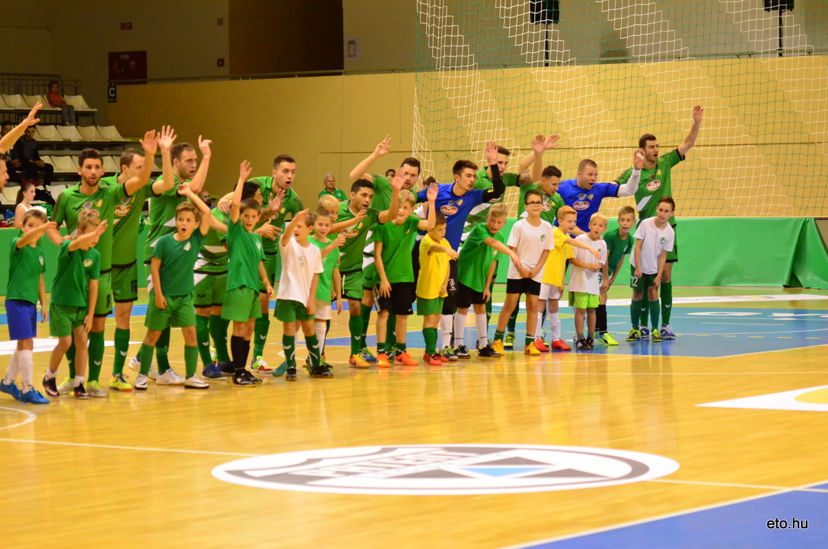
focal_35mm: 117
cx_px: 414
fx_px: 2686
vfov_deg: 11.7
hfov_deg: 17.5
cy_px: 274
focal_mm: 78
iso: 4000
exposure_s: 1/500
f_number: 2.8
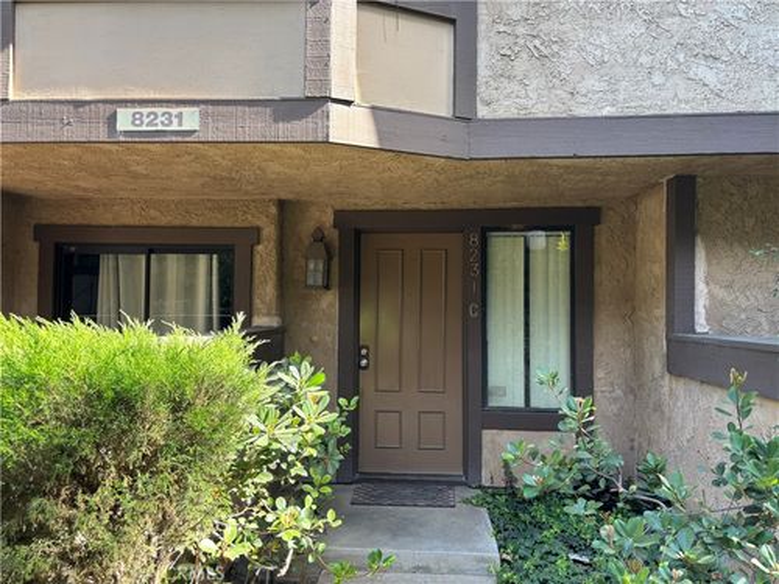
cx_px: 390
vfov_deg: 53.1
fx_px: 585
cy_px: 292
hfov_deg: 67.3
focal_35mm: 26
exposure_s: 1/121
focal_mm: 5.96
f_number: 1.6
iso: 40
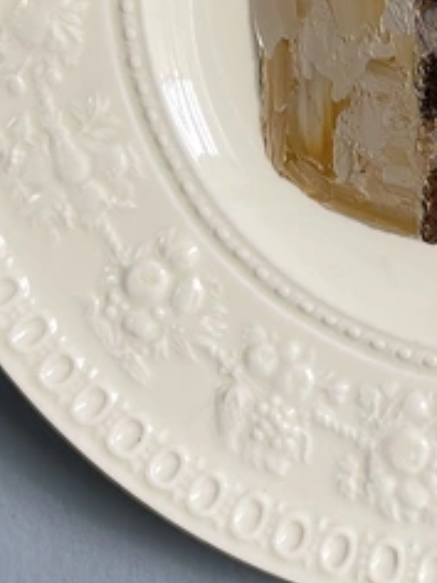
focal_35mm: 97
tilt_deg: -5.7
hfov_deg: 14.8
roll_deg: -0.4
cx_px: 511
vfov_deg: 19.6
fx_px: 1633
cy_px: -20
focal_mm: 4.2
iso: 64
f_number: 1.6
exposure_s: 1/121
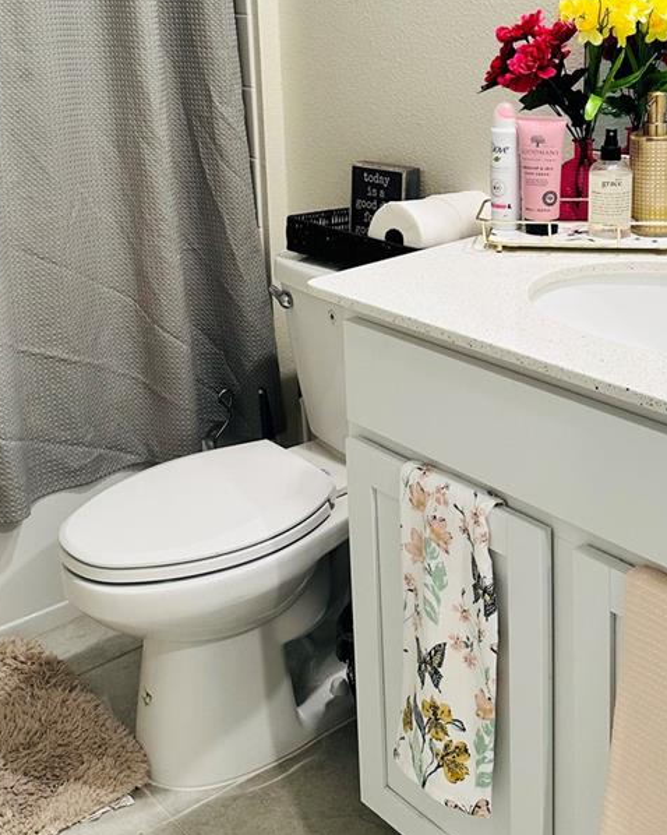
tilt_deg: -11.6
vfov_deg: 38.3
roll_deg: +2.7
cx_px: 294
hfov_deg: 32.0
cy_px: 182
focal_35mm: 47
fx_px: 1160
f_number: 1.78
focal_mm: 6.86
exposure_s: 1/60
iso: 125
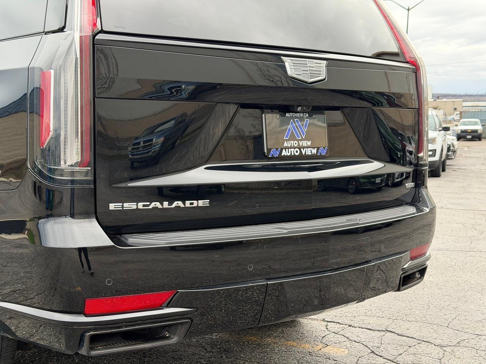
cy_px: 182
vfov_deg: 30.3
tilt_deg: -5.4
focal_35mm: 48
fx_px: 674
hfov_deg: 39.7
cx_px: 243
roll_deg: +0.6
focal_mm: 6.76
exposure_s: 1/513
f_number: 1.78
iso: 80
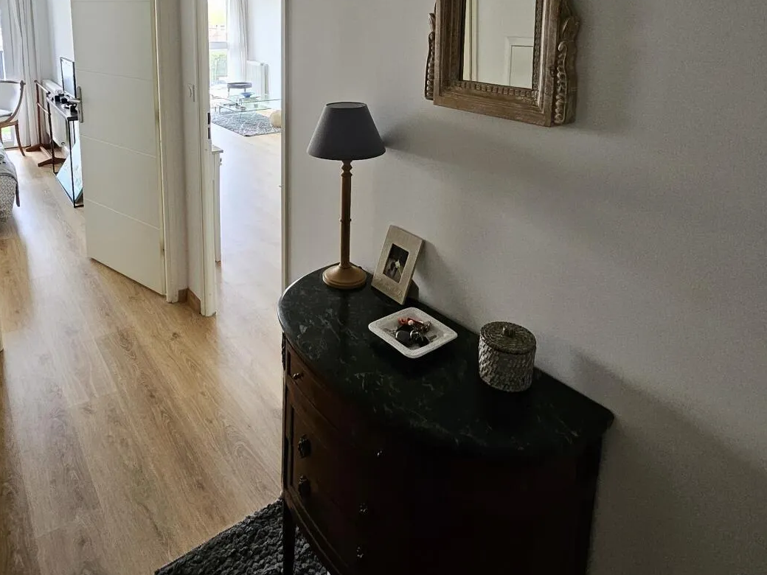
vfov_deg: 53.5
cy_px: 125
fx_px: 532
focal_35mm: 24
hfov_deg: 71.1
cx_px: 321
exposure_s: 1/50
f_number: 2.2
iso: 200
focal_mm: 1.74
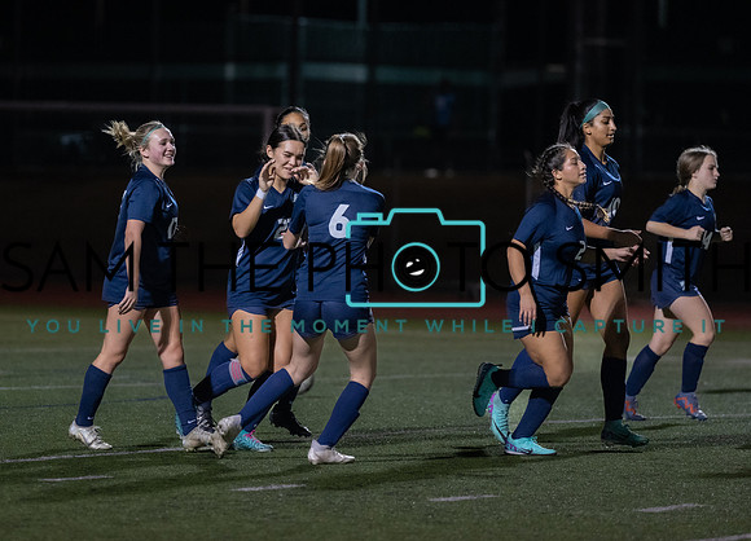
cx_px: 293
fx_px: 5941
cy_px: 202
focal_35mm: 278
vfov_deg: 5.2
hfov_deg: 7.2
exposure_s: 1/1000
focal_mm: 200
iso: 5000
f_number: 2.8
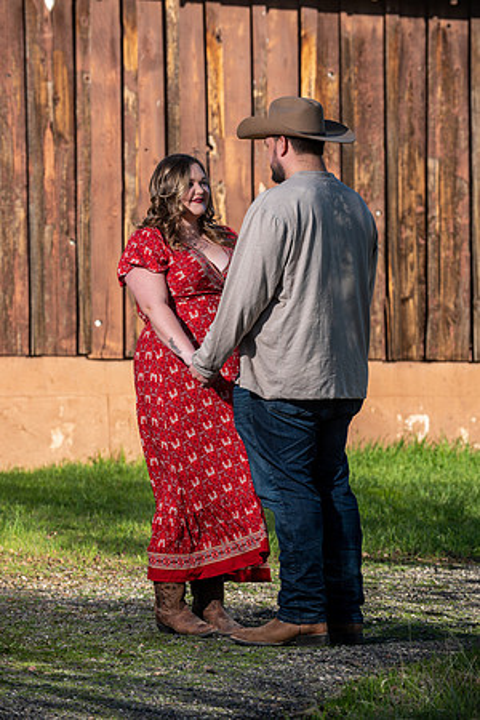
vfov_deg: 12.8
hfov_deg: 8.6
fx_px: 3200
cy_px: 360
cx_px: 240
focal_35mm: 160
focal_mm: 160
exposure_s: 1/250
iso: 160
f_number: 5.6
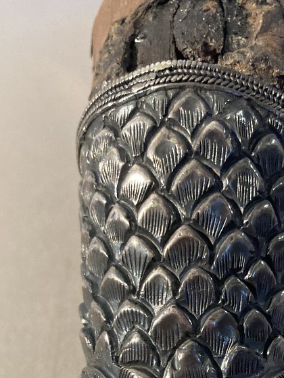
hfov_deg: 24.3
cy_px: 376
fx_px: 656
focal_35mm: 60
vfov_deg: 30.0
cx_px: 192
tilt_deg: -44.5
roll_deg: +6.5
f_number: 1.8
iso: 400
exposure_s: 1/33
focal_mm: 3.99
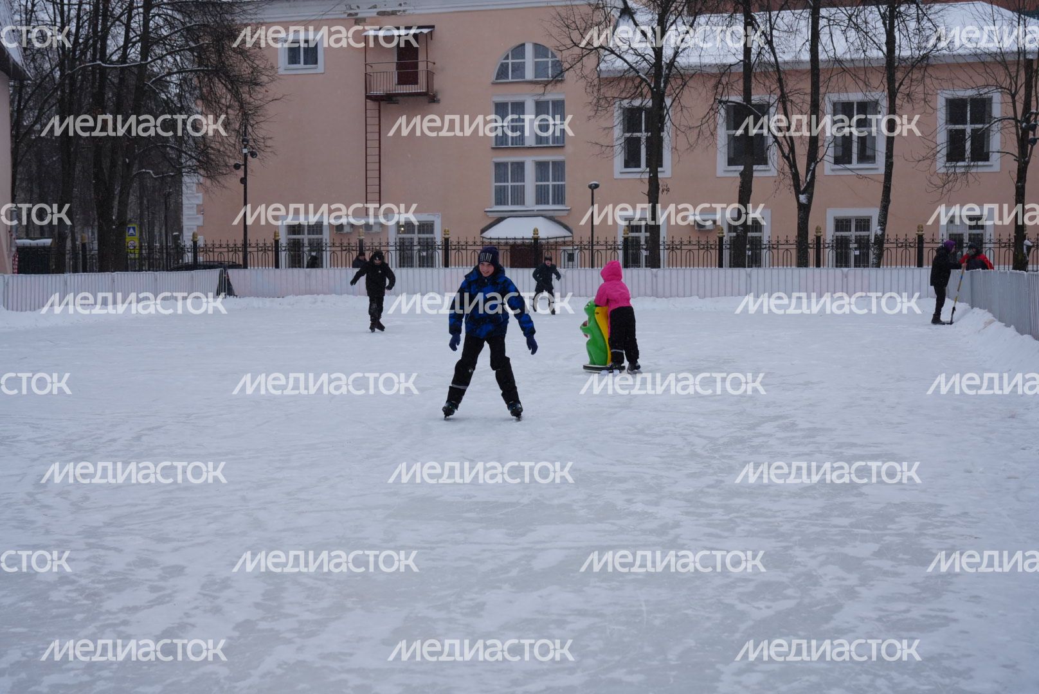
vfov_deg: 28.1
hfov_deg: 41.1
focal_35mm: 48
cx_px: 520
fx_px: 1386
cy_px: 347
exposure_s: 1/1250
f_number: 5.6
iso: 800
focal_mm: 48
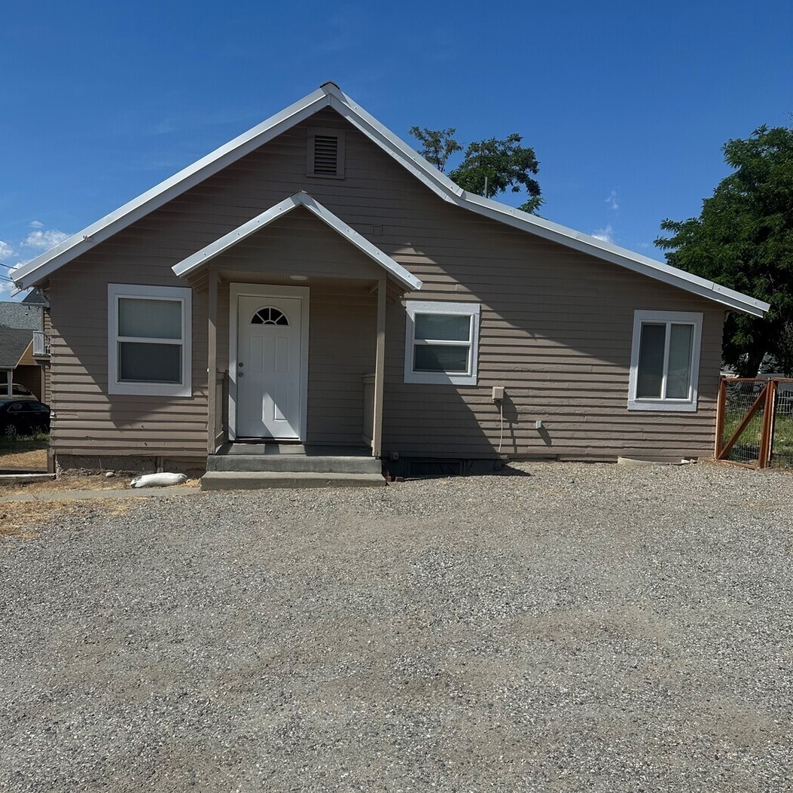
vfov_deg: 55.5
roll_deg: -2.1
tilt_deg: -4.0
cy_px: 439
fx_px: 752
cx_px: 389
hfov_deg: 55.6
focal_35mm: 29
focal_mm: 6.86
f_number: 1.78
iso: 80
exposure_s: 1/8197
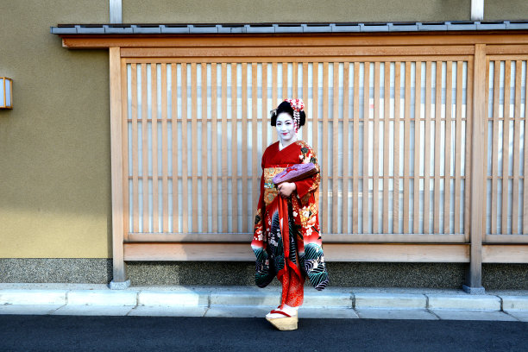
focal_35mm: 34
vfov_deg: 38.9
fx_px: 499
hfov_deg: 55.8
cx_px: 264
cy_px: 176
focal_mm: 34
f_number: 10
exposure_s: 1/200
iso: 400
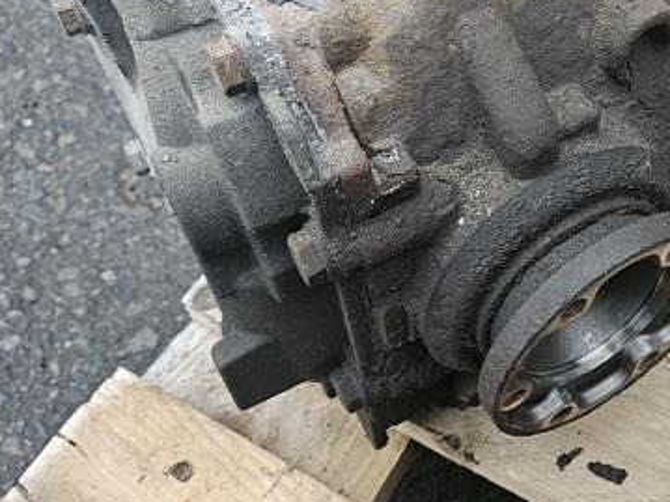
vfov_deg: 34.6
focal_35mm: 41
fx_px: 793
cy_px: 151
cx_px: 491
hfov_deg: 44.5
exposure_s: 1/100
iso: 250
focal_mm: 5.4
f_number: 1.8
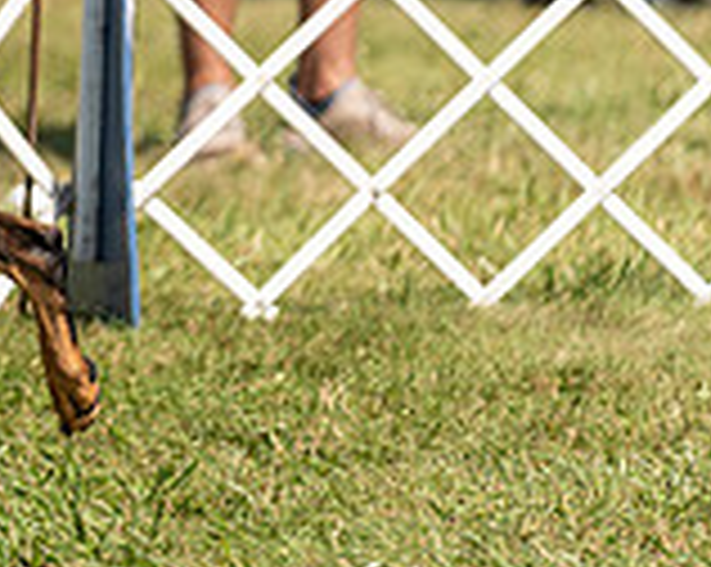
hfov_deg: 3.0
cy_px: -266
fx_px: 13661
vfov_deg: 2.4
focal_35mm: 650
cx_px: -488
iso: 200
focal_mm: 162
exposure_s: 1/3200
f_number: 2.8
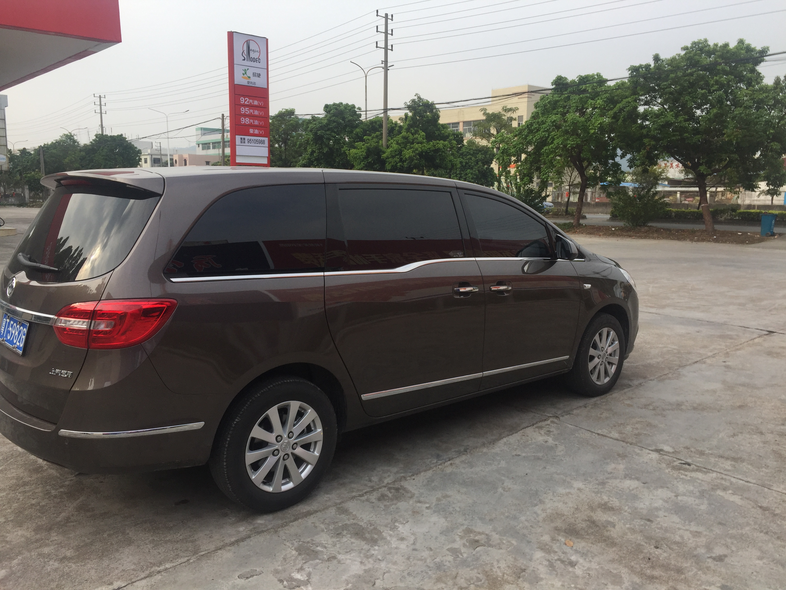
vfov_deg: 48.2
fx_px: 658
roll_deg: -1.9
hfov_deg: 61.7
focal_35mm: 29
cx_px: 393
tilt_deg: -8.1
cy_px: 295
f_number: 2.2
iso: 32
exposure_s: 1/942
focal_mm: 4.15
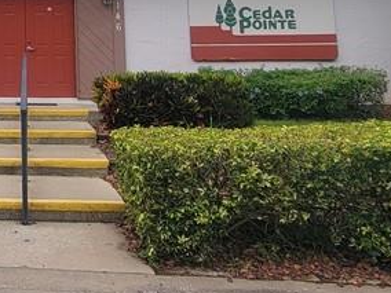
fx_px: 542
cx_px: -34
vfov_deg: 28.0
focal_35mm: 48
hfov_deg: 34.5
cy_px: -17
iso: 50
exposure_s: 1/1189
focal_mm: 2.2
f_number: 2.2
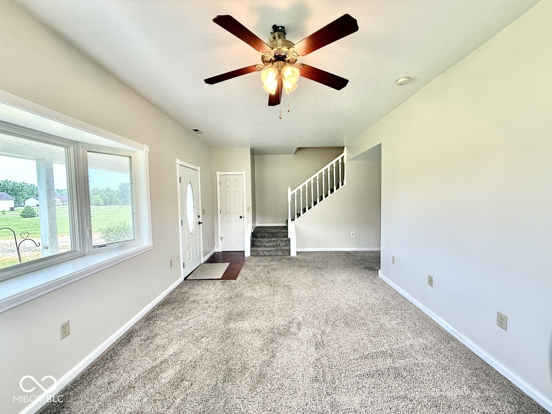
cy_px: 207
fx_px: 223
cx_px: 276
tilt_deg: -1.3
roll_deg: +0.8
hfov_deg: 102.1
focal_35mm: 14
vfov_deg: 85.7
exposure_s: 1/60
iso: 200
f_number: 2.2
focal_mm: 2.22
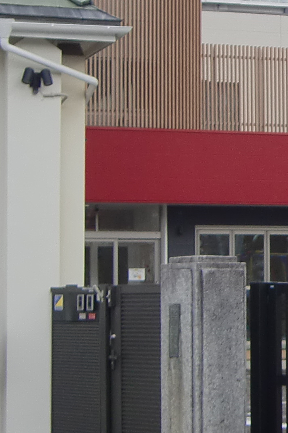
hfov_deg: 8.8
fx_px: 1813
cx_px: 490
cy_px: 238
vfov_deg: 13.6
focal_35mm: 151
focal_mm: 6.9
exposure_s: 1/320
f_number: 3
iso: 64
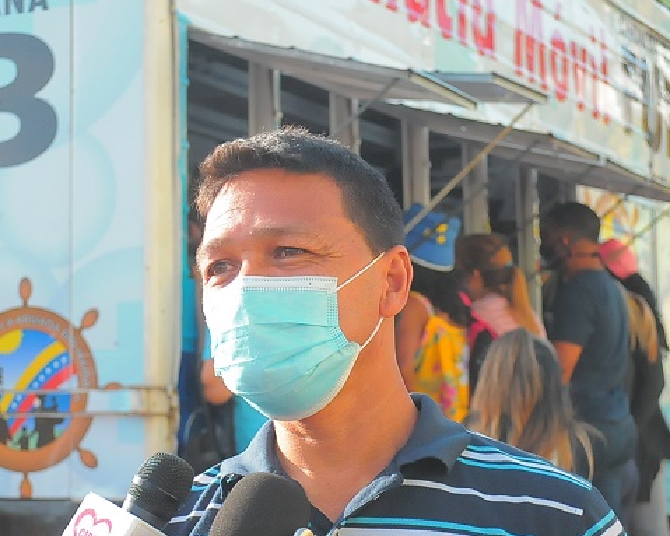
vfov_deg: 16.2
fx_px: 1883
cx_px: 294
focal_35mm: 95
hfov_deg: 20.2
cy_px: 307
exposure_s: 1/2000
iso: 1250
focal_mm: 36
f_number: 5
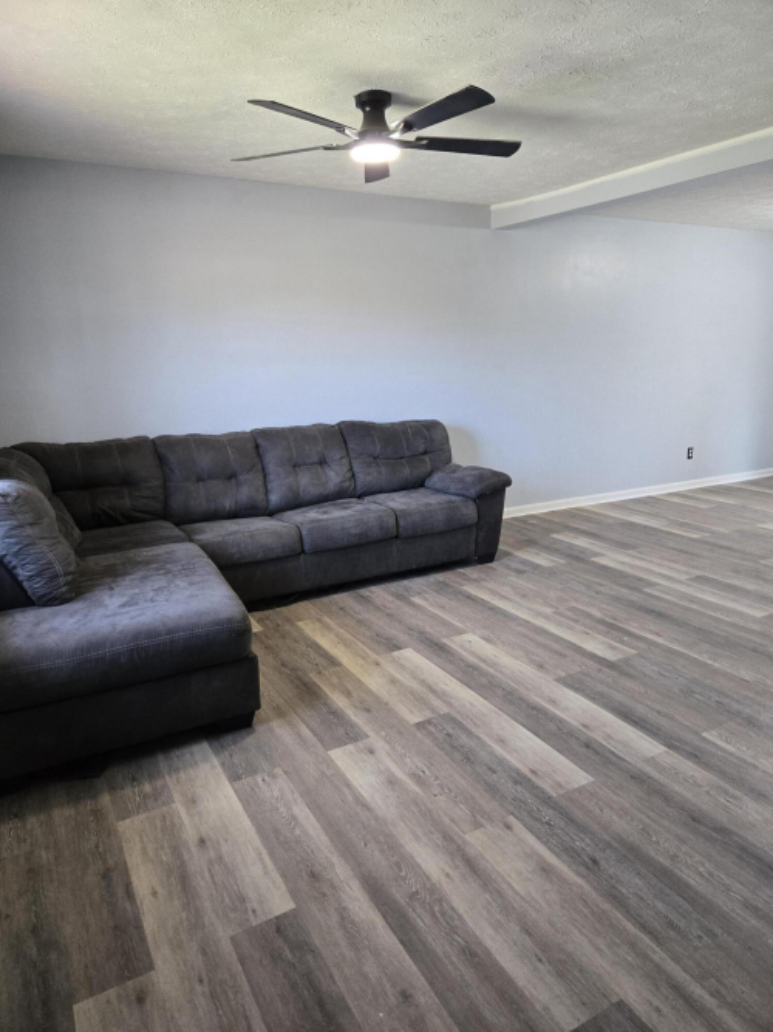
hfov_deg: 58.9
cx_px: 386
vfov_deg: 73.9
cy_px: 516
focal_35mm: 23
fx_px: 685
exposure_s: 1/120
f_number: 1.8
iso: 320
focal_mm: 5.4
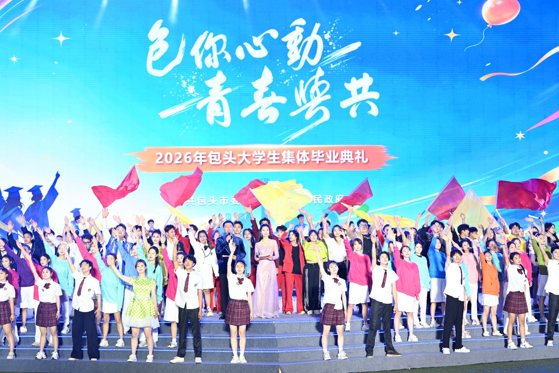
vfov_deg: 19.4
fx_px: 1087
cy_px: 186
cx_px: 280
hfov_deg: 28.8
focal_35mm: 70
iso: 800
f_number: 3.2
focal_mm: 70
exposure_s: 1/250
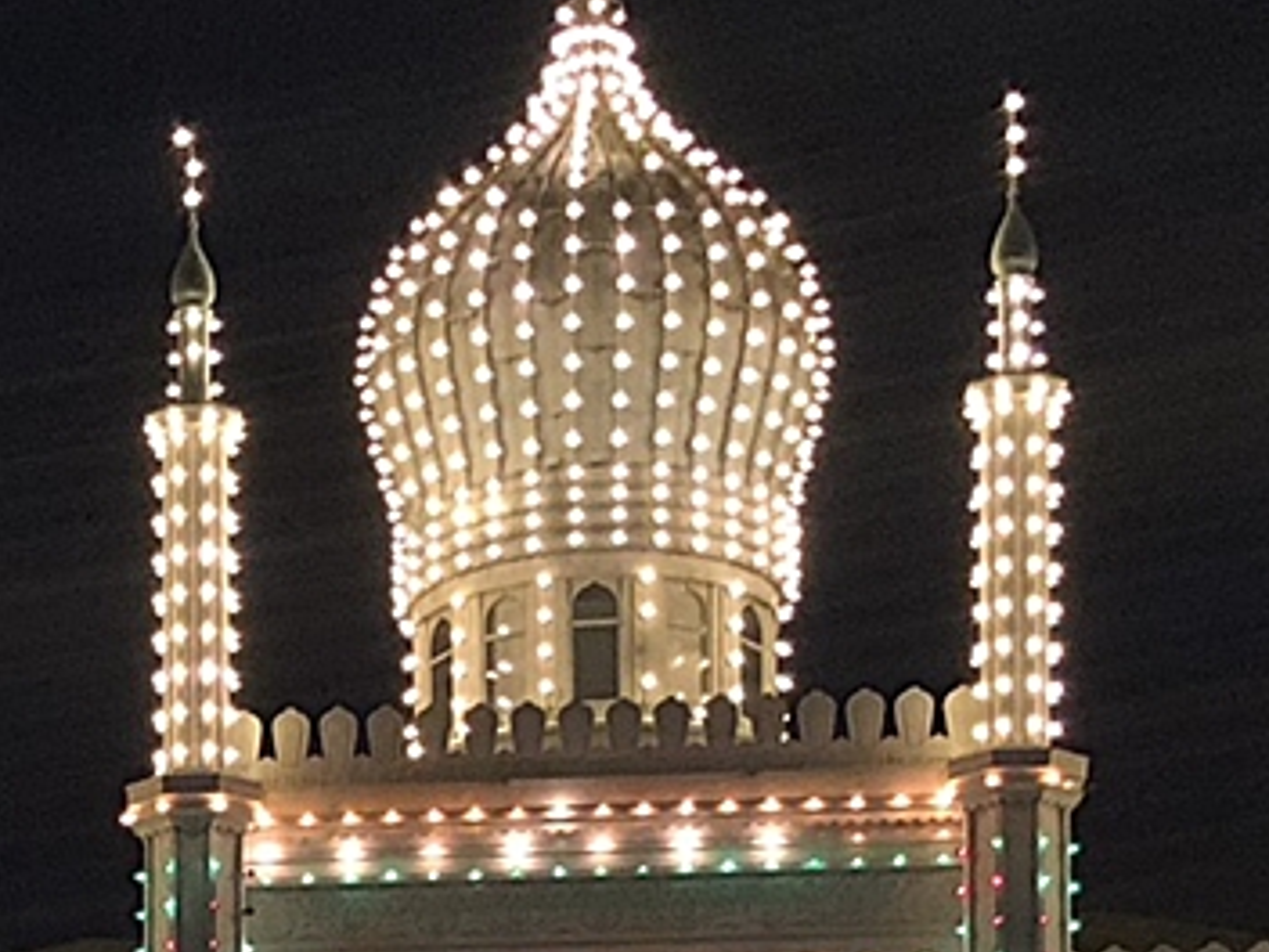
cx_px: 79
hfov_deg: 14.8
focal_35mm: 132
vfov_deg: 10.4
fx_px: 4839
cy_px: 1832
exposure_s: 1/33
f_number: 1.8
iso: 400
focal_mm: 3.99
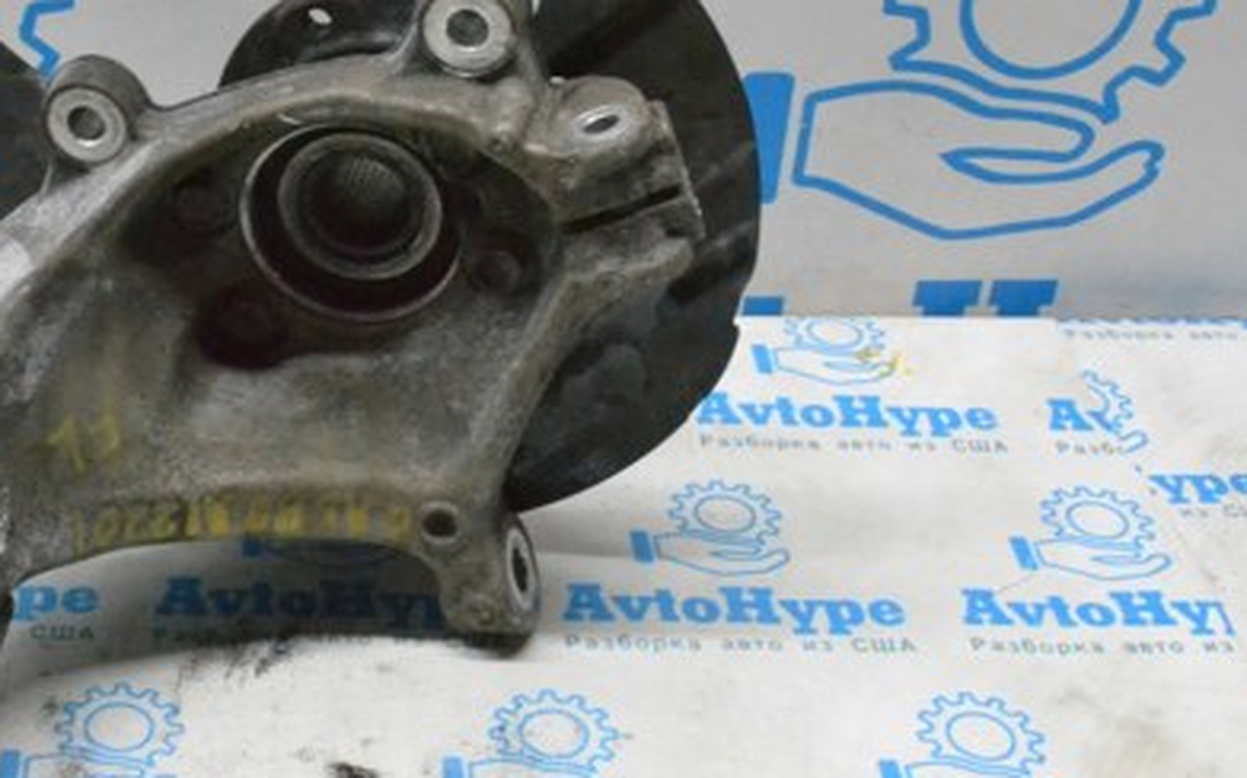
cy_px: 271
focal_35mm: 65
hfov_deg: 31.0
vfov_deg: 19.9
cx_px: 319
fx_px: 2208
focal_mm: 26
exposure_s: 1/50
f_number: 18
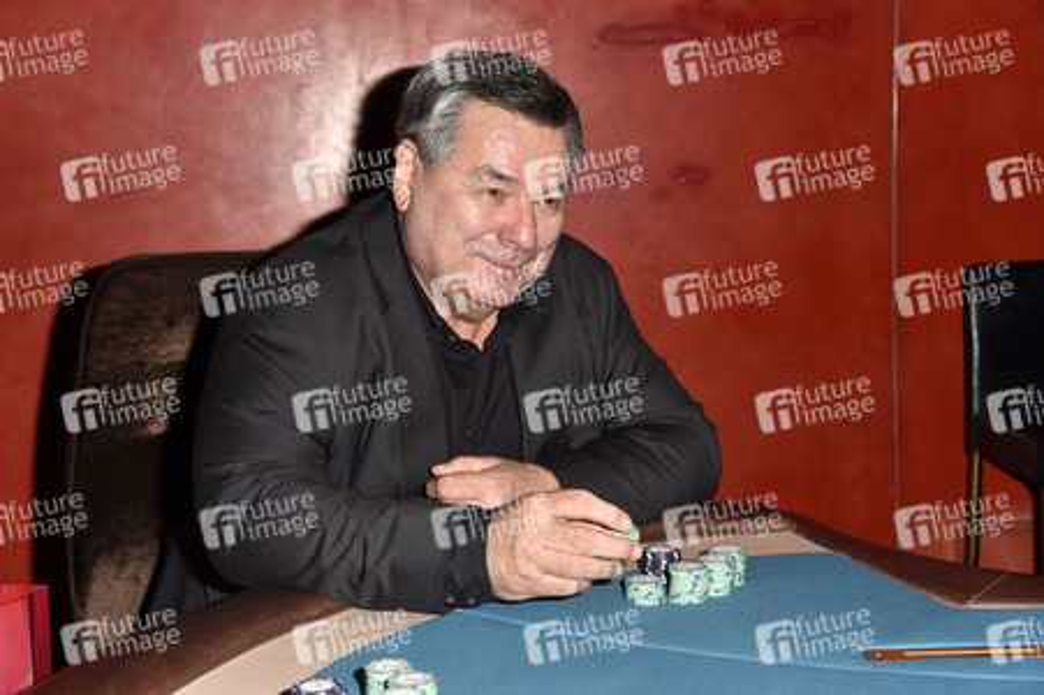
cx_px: 522
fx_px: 1681
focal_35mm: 58
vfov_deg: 23.3
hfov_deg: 34.5
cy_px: 348
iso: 400
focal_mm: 58
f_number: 8
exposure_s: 1/100
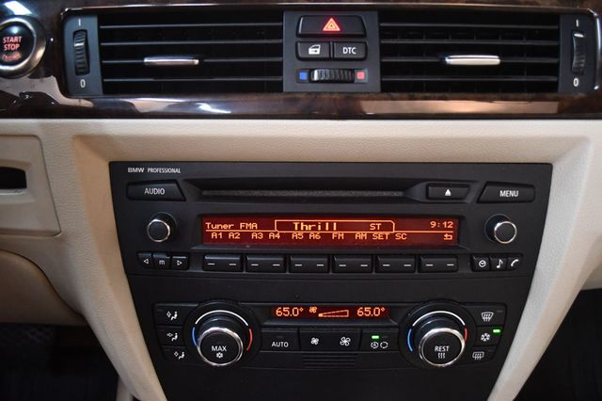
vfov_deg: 39.9
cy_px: 200
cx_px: 301
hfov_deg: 57.2
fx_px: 552
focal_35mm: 33
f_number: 3.8
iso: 3600
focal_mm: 22
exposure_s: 1/60
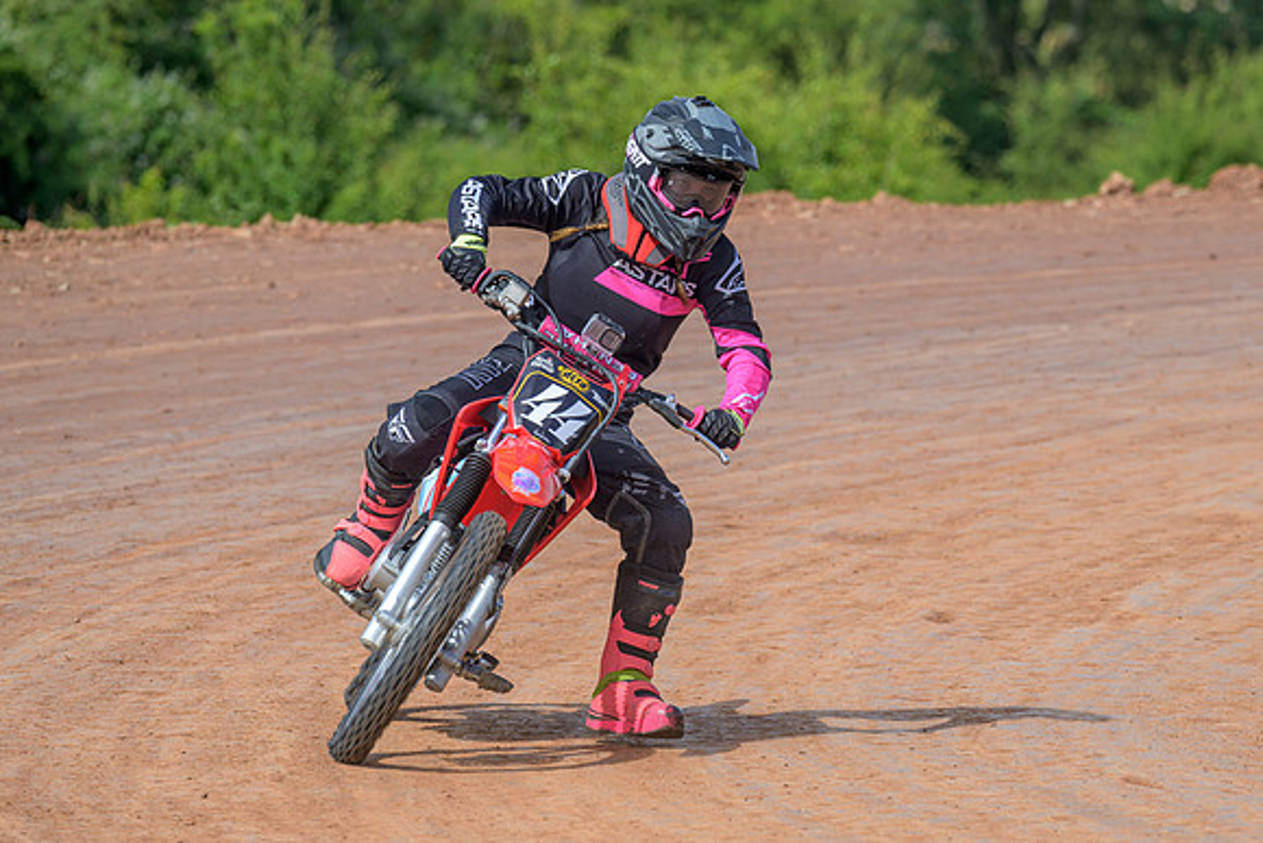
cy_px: 476
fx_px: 11316
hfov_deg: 6.4
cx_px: 988
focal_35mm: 322
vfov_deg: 4.3
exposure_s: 1/400
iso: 72
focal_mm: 200
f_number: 5
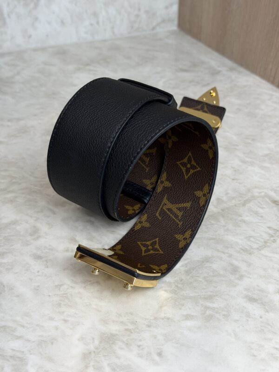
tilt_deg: -33.2
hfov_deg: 30.3
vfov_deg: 39.7
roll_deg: -1.7
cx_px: 140
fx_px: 516
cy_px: 186
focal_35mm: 48
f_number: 1.78
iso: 64
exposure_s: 1/120
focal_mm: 6.76
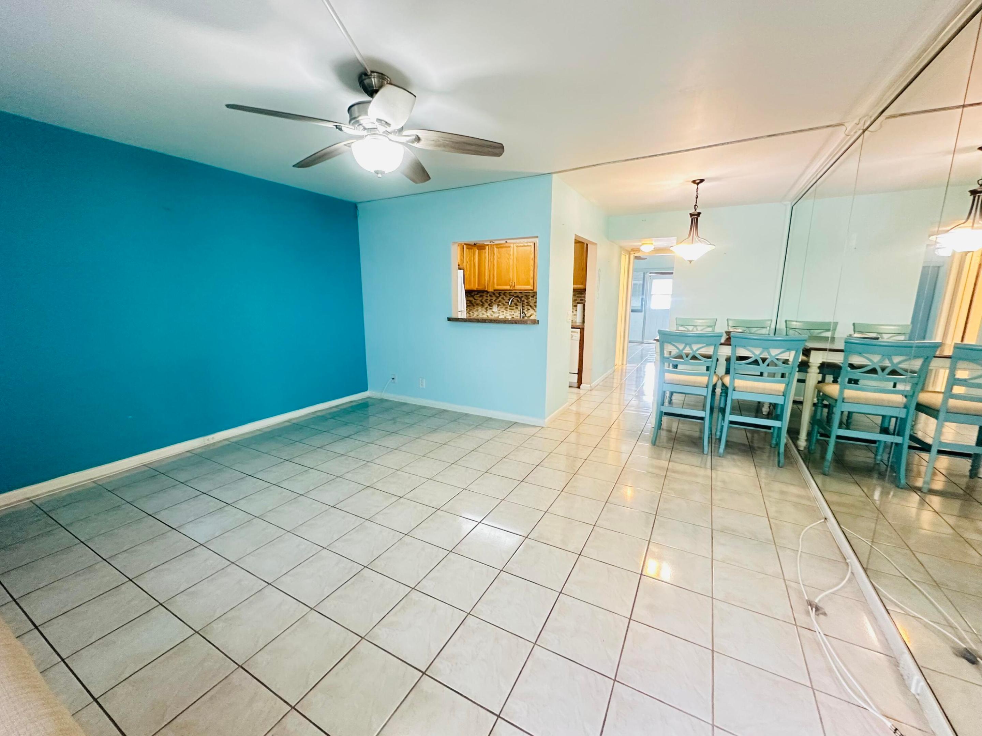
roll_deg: -0.3
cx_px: 491
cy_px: 368
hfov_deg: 102.1
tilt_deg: -10.7
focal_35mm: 14
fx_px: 397
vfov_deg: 85.7
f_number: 2.2
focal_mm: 2.22
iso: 640
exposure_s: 1/60
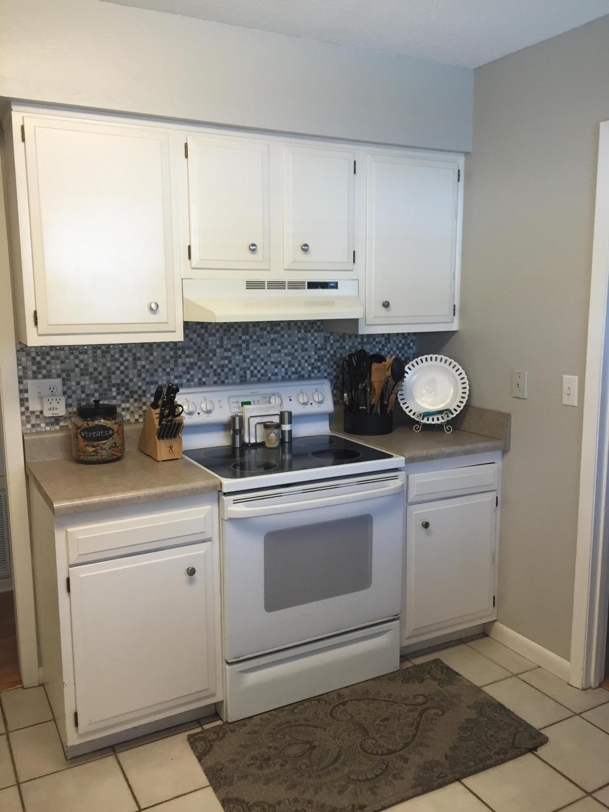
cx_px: 304
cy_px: 406
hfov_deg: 48.2
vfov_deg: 61.7
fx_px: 680
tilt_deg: -8.3
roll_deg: +0.9
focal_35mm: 29
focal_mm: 4.15
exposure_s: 1/30
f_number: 2.2
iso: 32
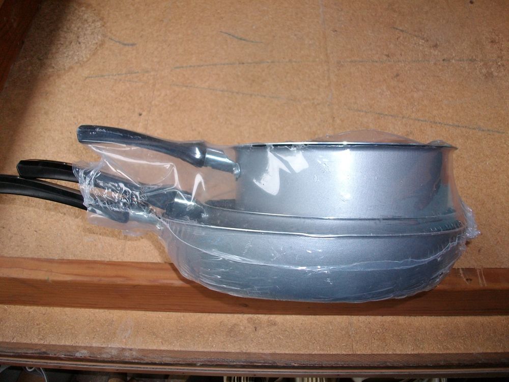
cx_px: 254
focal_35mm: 32
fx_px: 471
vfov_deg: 44.2
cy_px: 191
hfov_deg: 56.8
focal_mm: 5.7
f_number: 2.9
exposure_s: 1/40
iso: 125
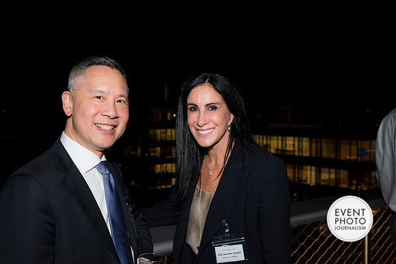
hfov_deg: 46.4
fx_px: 462
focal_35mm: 42
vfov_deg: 31.9
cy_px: 132
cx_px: 198
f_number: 5.6
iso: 1250
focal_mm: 42
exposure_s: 1/125
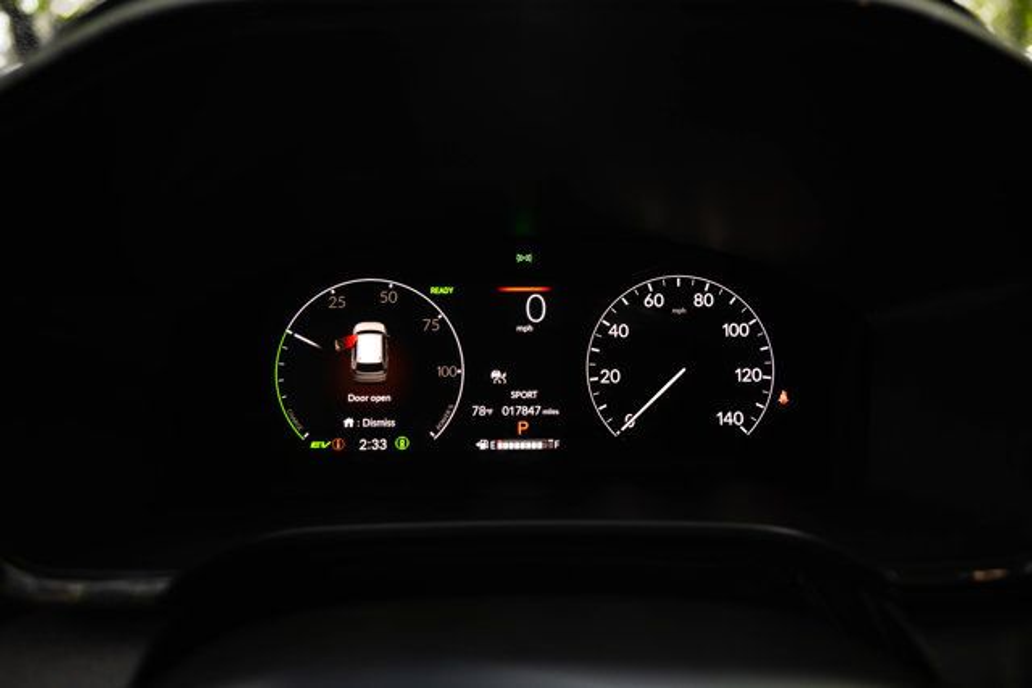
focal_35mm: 26
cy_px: 344
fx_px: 745
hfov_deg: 69.4
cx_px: 516
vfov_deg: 49.6
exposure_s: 1/200
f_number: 3.2
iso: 640
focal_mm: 26
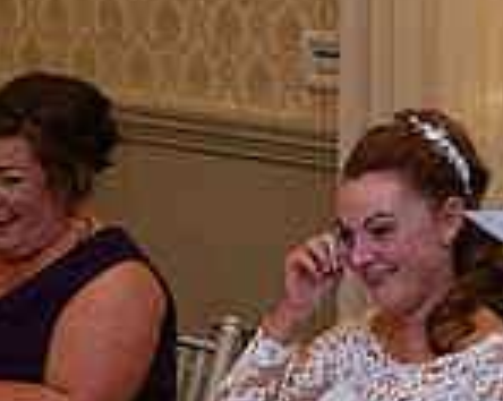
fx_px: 3018
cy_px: 250
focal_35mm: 203
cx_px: 700
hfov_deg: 9.3
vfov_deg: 7.6
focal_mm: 55
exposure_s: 1/160
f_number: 3.5
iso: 1000
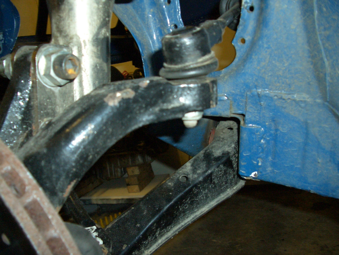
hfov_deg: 52.6
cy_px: 128
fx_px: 343
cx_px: 170
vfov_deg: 40.7
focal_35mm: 35
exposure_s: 1/60
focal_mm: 5.8
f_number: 2.6
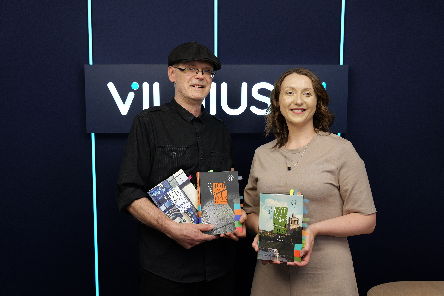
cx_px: 222
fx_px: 493
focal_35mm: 40
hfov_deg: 48.5
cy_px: 148
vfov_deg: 33.4
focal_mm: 40
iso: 1600
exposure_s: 1/200
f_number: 3.5
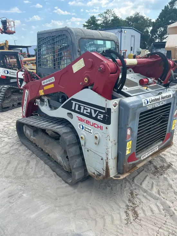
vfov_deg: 67.3
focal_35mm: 26
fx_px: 177
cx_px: 88
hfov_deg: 53.1
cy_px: 118
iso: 50
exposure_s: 1/1575
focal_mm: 5.7
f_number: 1.5
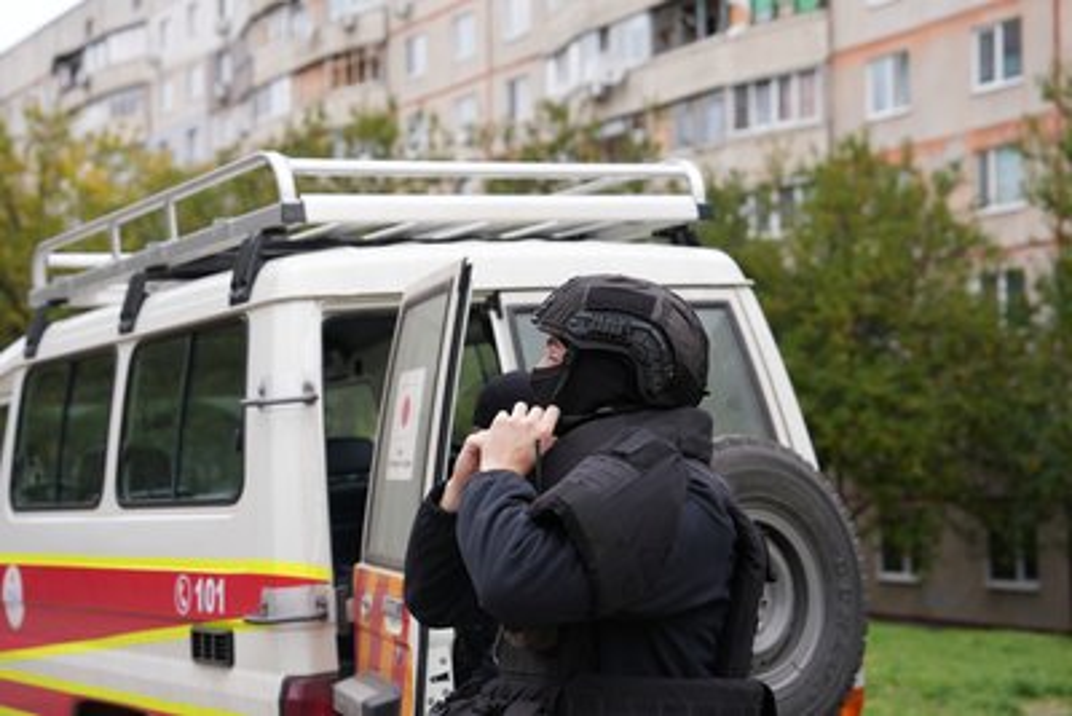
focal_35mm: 59
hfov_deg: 33.9
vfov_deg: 23.0
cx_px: 536
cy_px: 358
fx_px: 1757
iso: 200
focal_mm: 59
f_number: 4
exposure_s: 1/160
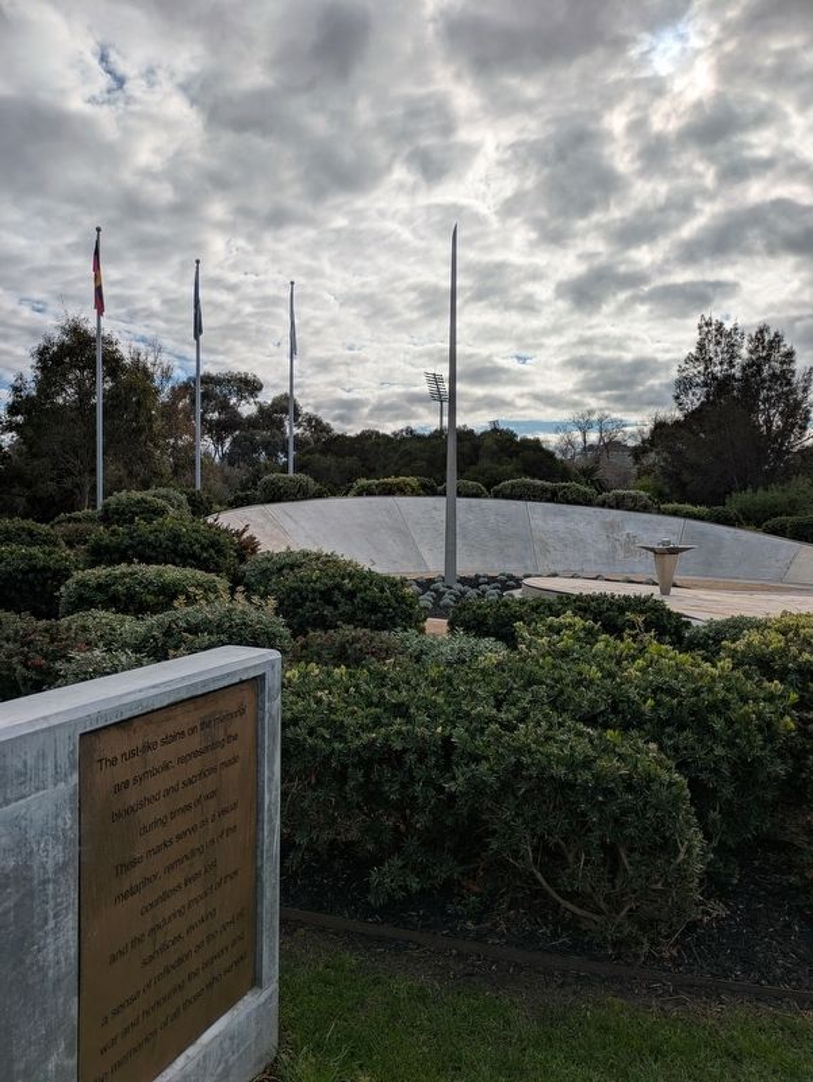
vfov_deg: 69.4
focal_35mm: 25
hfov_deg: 54.9
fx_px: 782
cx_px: 406
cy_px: 541
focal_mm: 5.43
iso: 52
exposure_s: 1/7092
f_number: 1.89
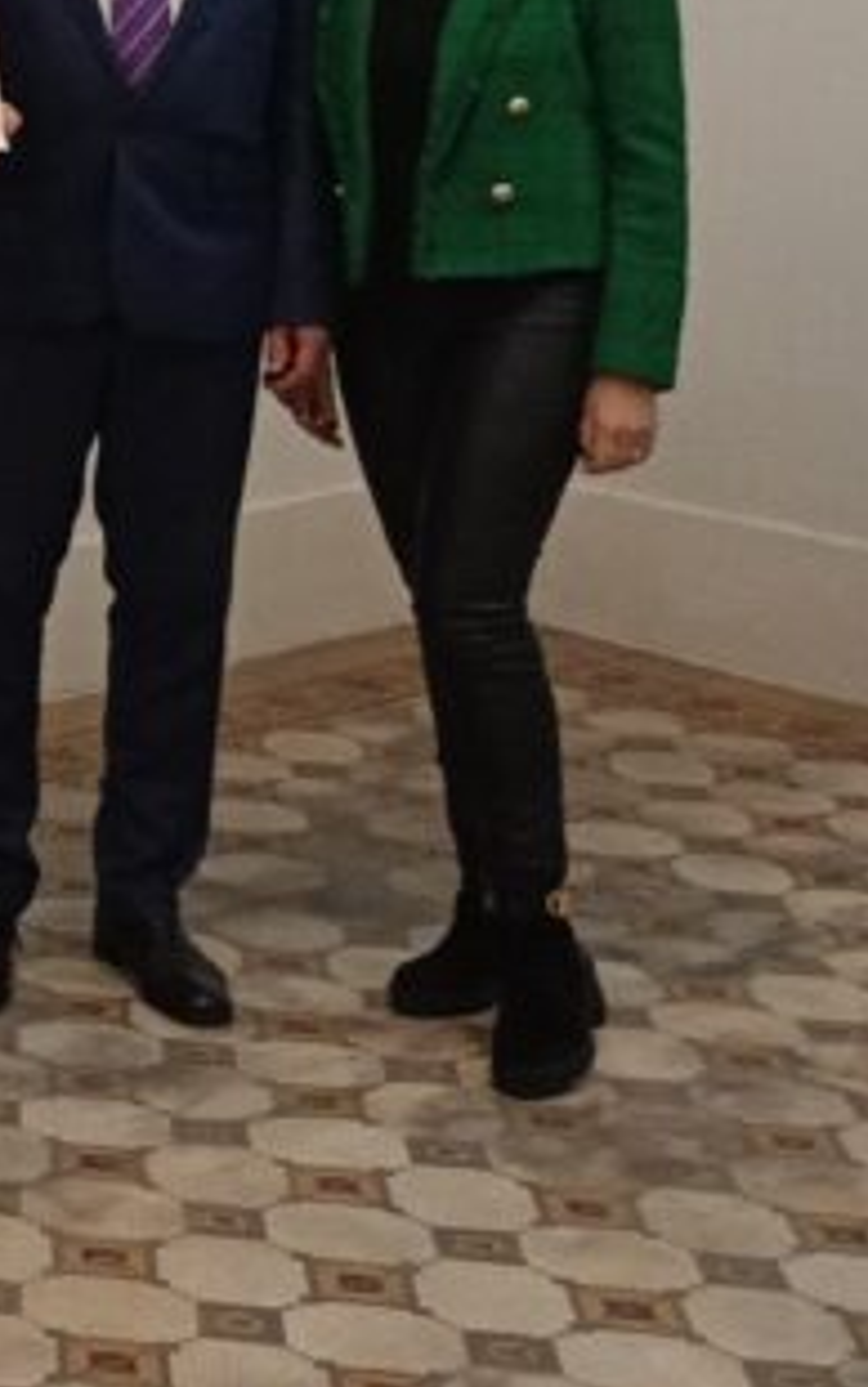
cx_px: -975
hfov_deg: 11.7
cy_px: 103
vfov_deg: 20.7
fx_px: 3706
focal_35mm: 98
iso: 2276
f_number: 1.79
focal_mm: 4.7
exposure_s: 1/33.3
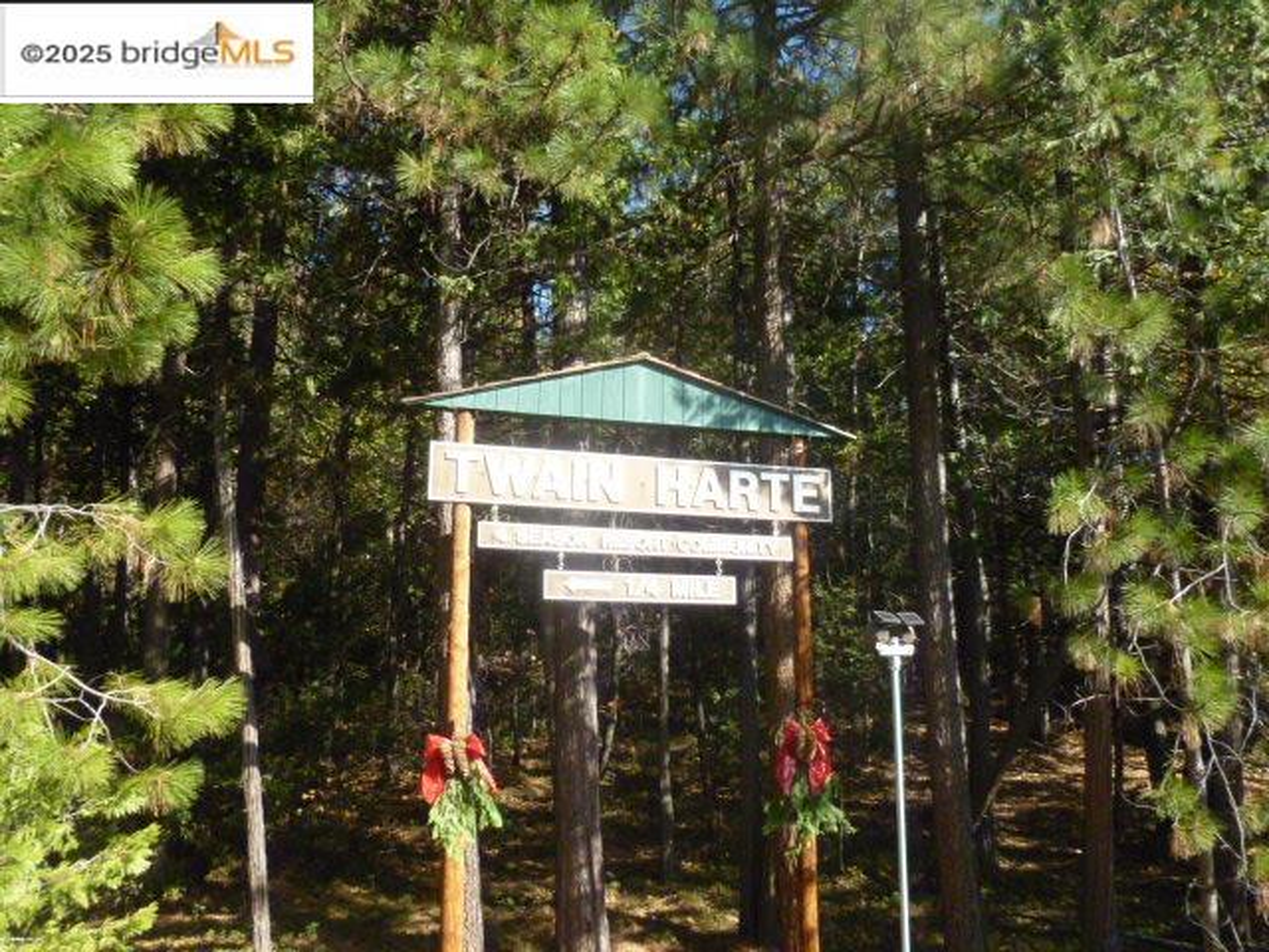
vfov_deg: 49.7
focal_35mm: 28
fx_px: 1026
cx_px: 634
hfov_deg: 63.4
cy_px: 476
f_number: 10
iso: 800
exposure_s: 1/200
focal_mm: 5
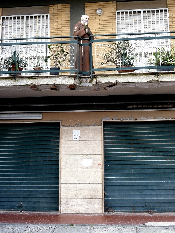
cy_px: 116
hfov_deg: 30.3
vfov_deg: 39.7
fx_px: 324
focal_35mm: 48
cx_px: 88
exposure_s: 1/40
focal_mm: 8.6
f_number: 4.3
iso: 80
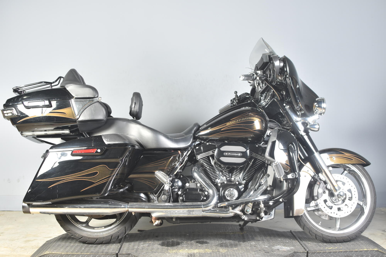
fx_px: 563
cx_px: 193
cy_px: 128
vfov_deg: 25.7
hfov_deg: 37.9
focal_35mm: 52
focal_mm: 35
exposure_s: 1/60
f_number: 5
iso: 400
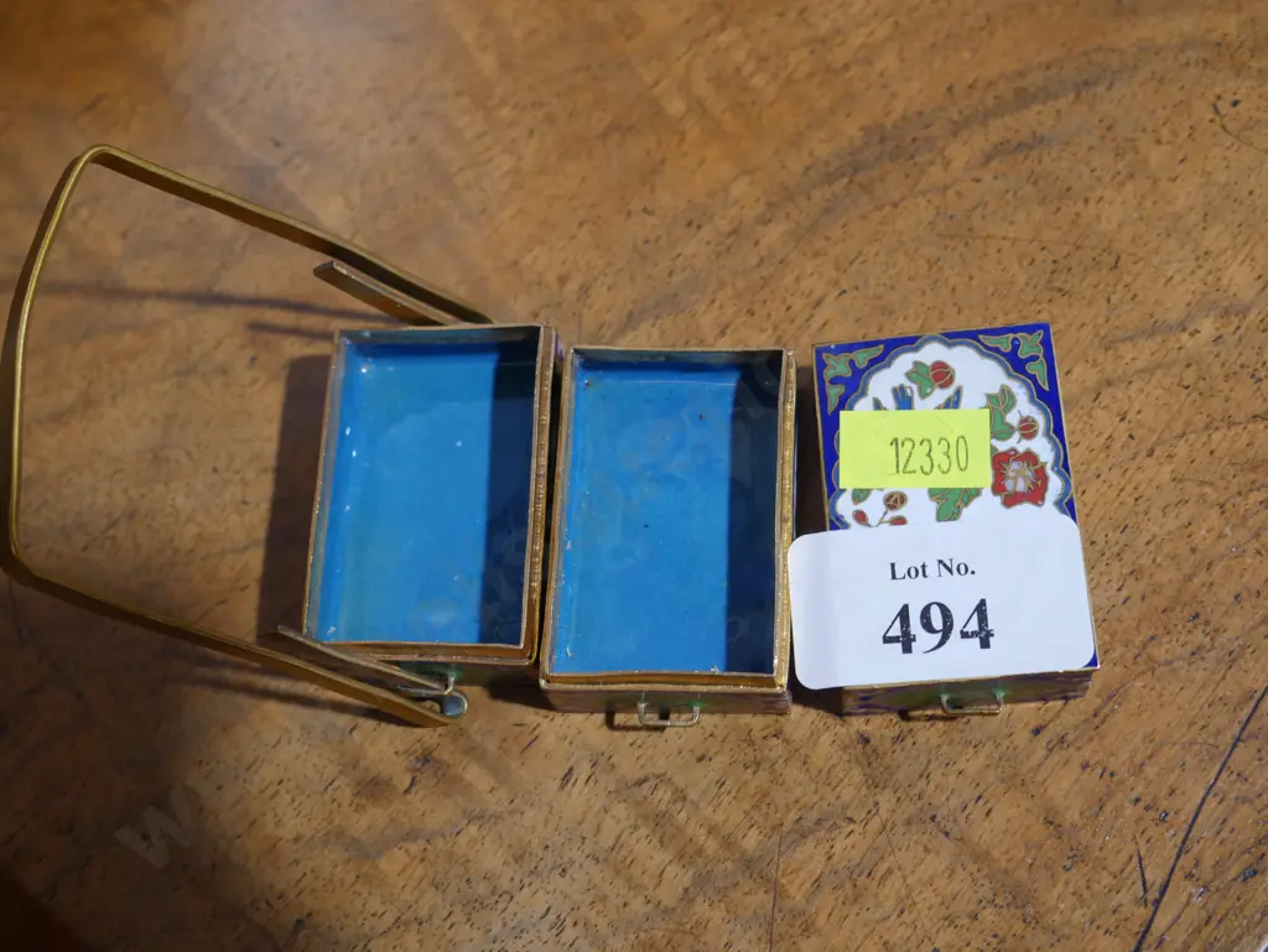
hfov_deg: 38.2
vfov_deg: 29.1
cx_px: 634
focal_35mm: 50
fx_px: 1832
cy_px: 476
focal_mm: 25
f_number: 5.3
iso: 800
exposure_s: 1/60
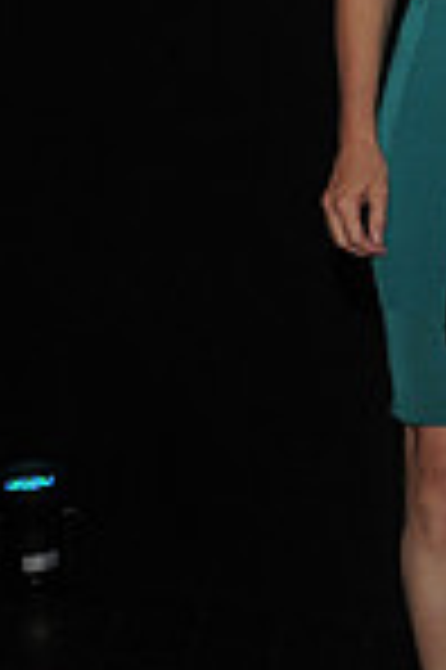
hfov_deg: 8.1
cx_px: 827
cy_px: 45
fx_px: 3036
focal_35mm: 163
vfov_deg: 12.5
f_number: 5.6
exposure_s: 1/100
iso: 400
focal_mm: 28
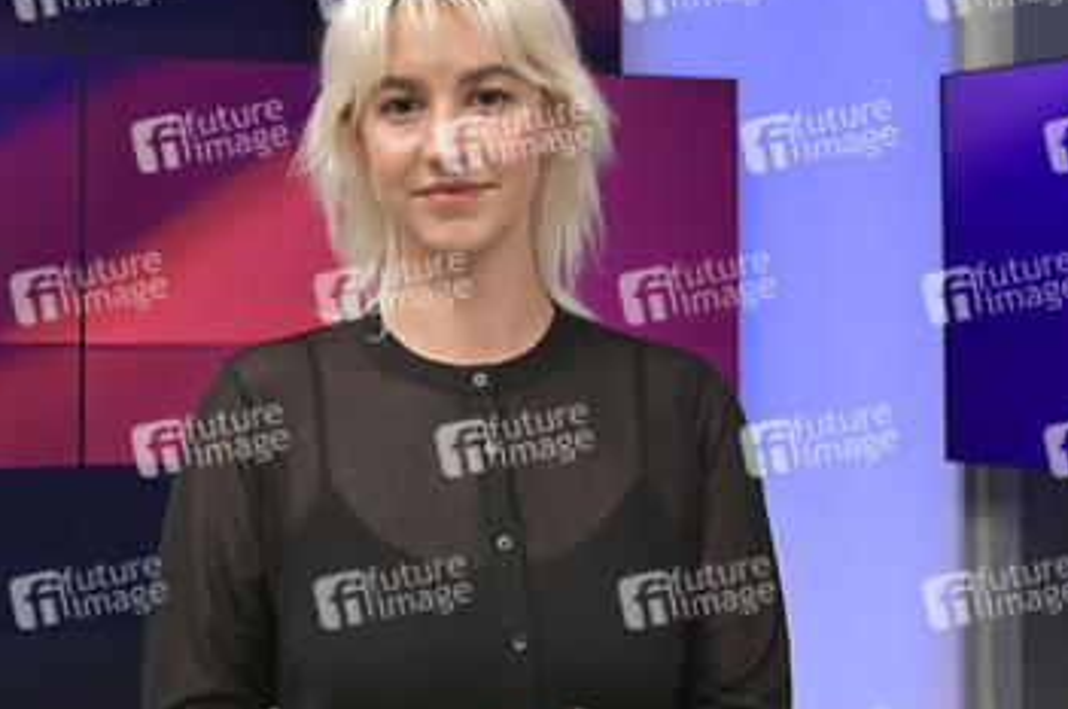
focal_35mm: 45
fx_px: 1333
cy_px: 365
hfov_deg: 43.5
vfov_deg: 29.8
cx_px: 434
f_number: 6.3
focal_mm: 35
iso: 2500
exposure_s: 1/250
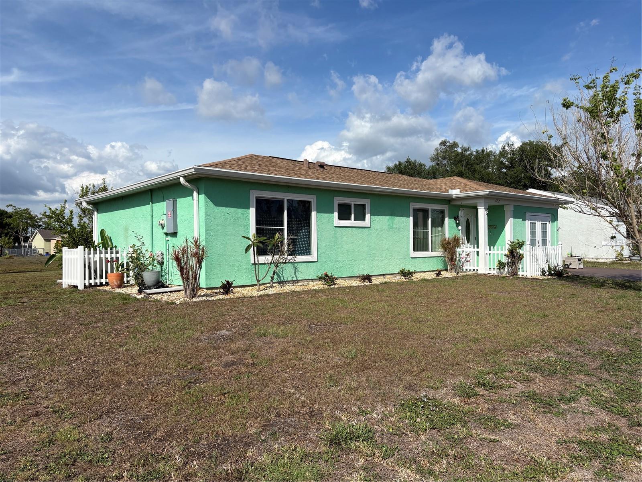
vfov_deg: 53.1
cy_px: 241
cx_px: 321
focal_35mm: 26
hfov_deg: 67.3
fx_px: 482
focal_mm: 5.96
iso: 50
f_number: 1.6
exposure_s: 1/5814
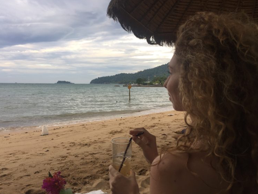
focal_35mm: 30
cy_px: 97
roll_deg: -1.8
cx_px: 126
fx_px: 224
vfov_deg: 46.8
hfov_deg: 59.9
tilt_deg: -3.8
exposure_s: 1/202
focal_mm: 4.15
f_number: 2.2
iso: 32
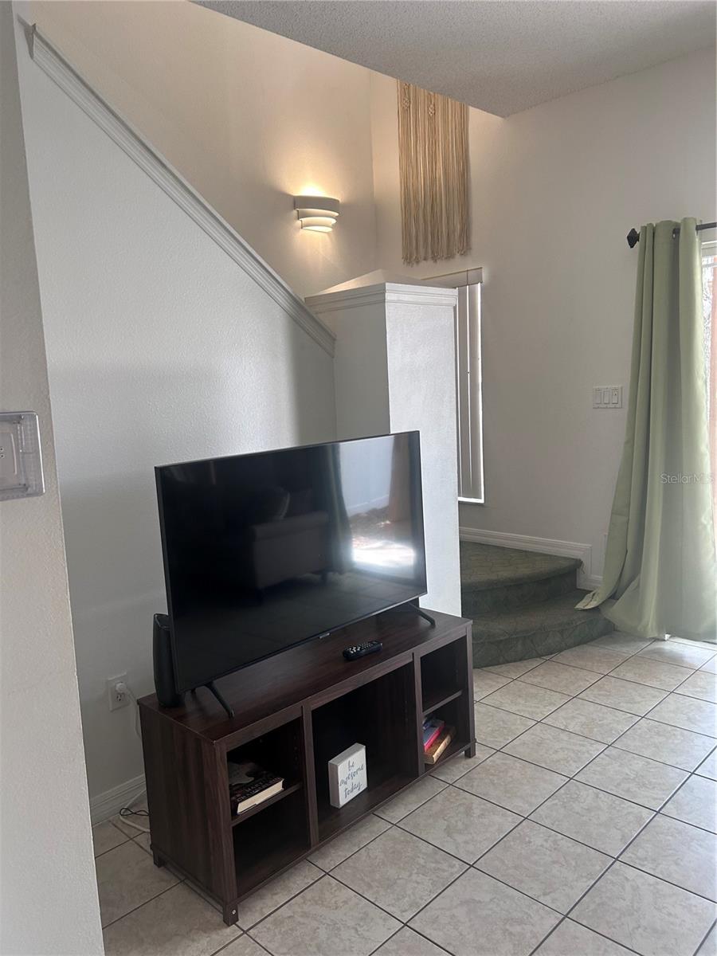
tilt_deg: -5.6
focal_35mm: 26
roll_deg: +0.6
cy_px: 478
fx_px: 718
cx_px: 358
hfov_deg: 53.1
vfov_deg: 67.3
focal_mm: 5.7
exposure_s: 1/60
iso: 100
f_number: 1.5
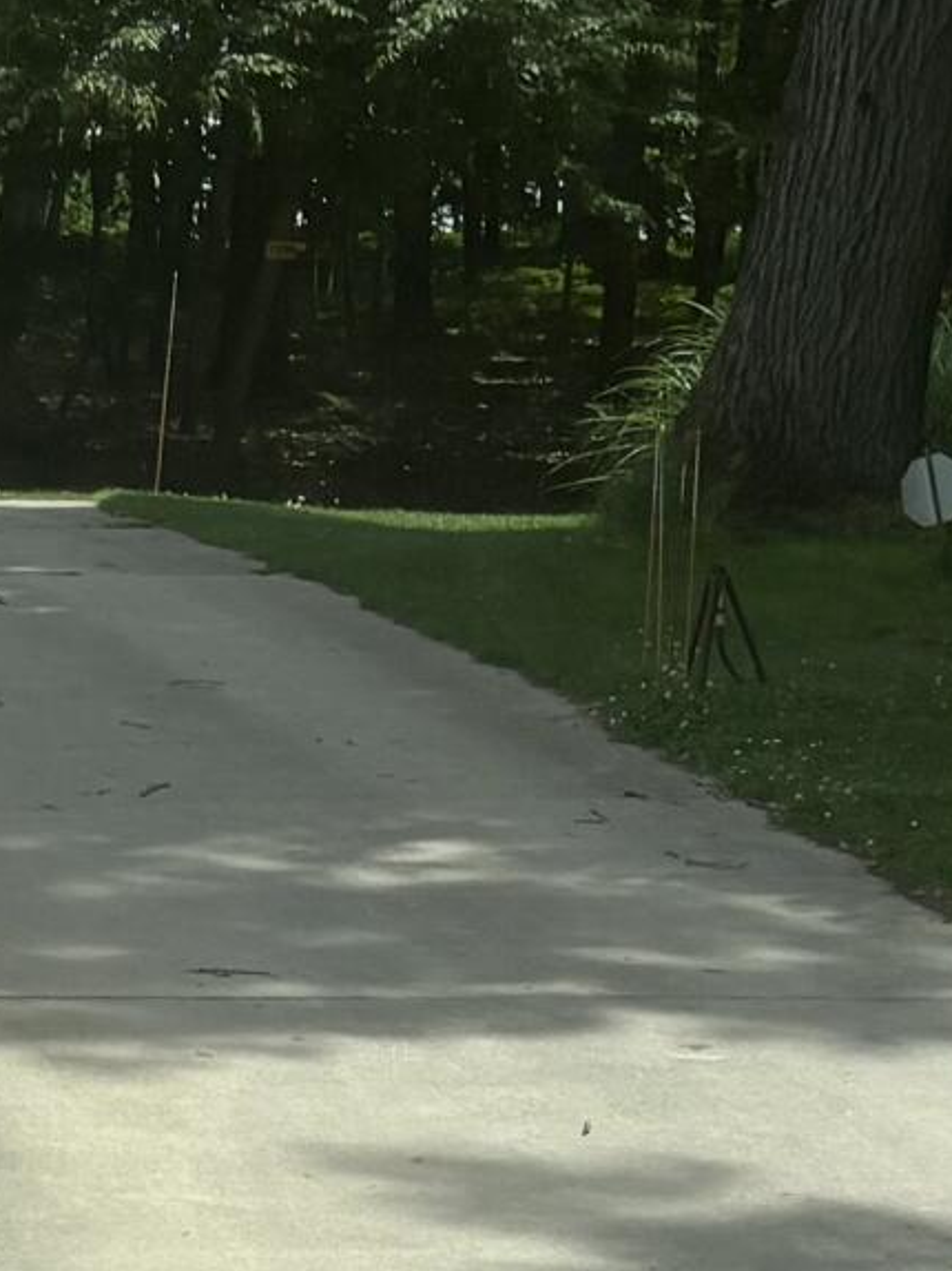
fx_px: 4991
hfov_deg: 8.9
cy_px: 1340
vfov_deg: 14.2
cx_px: -1900
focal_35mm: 136
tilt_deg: -5.5
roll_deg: +1.0
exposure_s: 1/2242
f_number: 1.6
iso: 50
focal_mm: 5.96
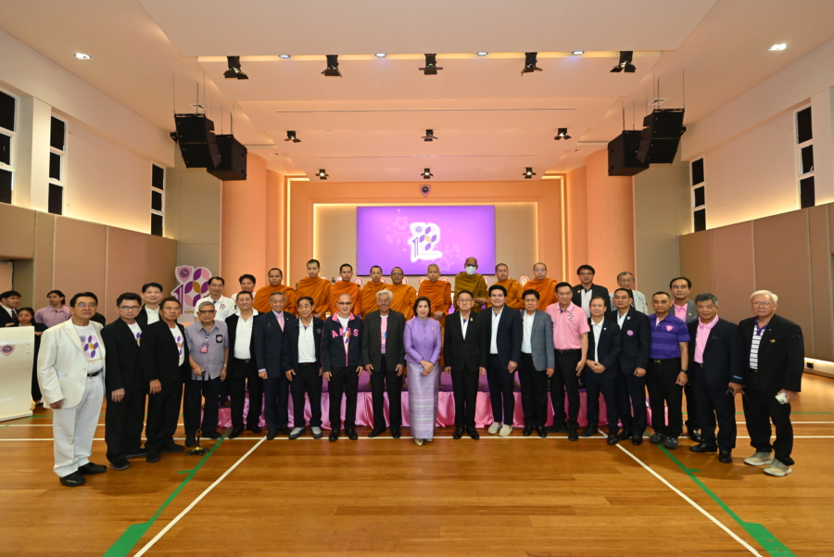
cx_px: 417
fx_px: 359
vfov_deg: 75.6
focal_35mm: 16
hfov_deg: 98.5
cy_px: 278
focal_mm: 15.5
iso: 2000
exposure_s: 1/125
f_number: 5.6
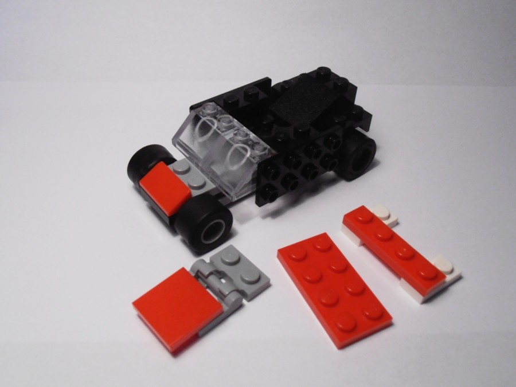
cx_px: 258
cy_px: 194
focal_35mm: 37
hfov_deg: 50.1
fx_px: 552
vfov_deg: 38.7
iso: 80
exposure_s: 1/160
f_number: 3.9
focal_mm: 6.61
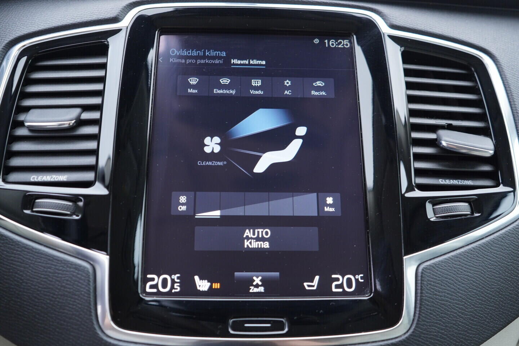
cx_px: 260
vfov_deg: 36.9
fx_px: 519
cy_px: 173
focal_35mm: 36
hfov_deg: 53.1
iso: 320
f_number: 2.8
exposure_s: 1/40
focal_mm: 24
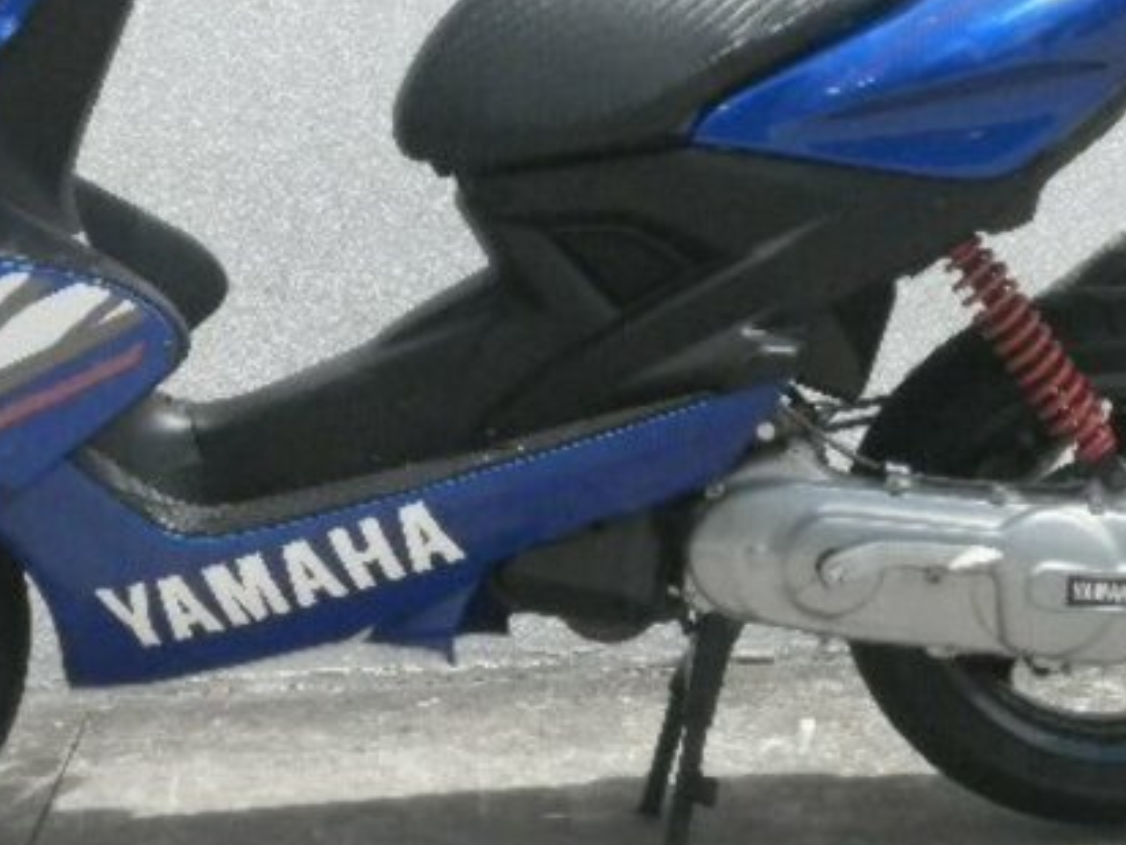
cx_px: 447
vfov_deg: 12.3
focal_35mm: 120
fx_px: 3905
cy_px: 286
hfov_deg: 16.4
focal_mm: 11.1
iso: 400
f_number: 11.1
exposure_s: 1/400
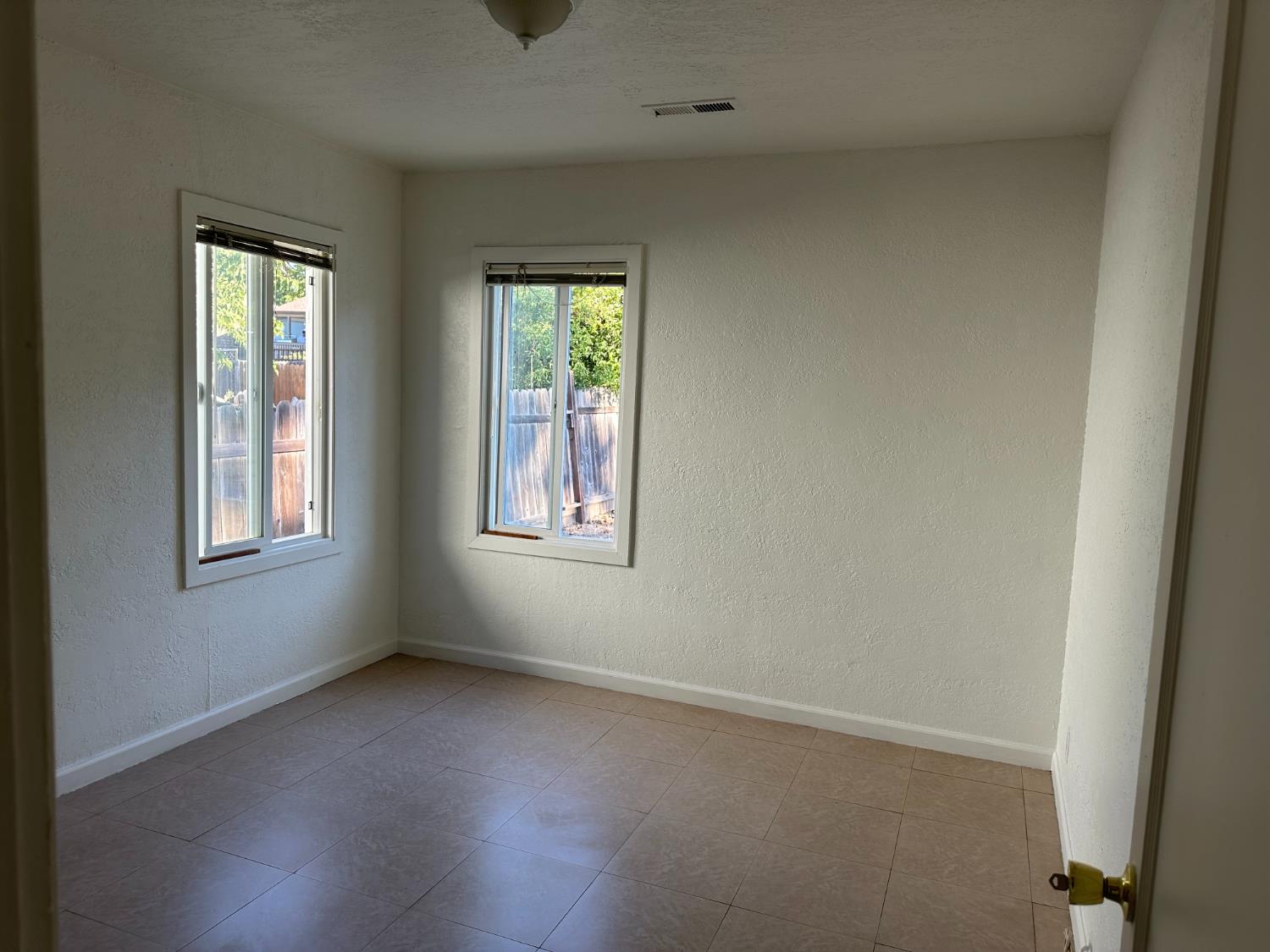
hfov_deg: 71.6
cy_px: 476
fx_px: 881
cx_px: 635
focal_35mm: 24
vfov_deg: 56.8
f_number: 1.78
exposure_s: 1/128
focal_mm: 6.86
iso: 64
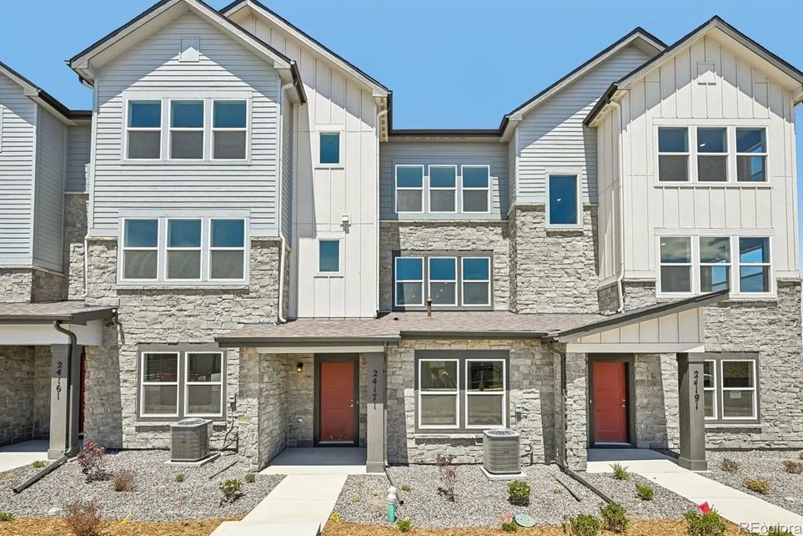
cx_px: 398
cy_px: 254
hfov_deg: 93.3
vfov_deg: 70.4
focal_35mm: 17
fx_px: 379
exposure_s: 1/125
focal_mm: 16
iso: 64
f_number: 10
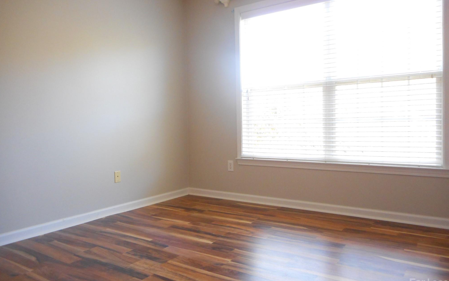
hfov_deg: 68.4
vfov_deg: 46.0
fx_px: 330
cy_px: 133
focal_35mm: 27
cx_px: 227
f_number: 3.7
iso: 320
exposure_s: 1/30
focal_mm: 4.5
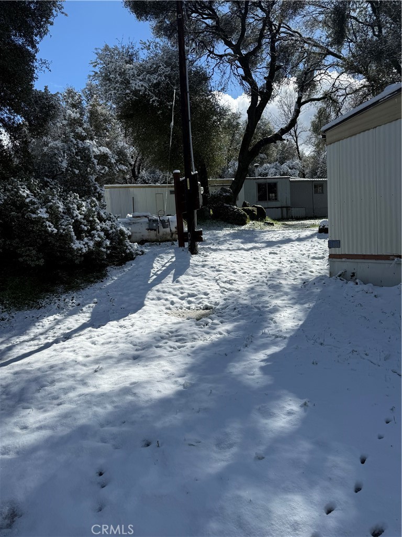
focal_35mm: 24
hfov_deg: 56.8
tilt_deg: -5.5
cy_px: 268
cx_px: 201
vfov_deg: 71.6
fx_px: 372
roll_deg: +2.6
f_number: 1.78
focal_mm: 6.76
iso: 80
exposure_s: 1/6711
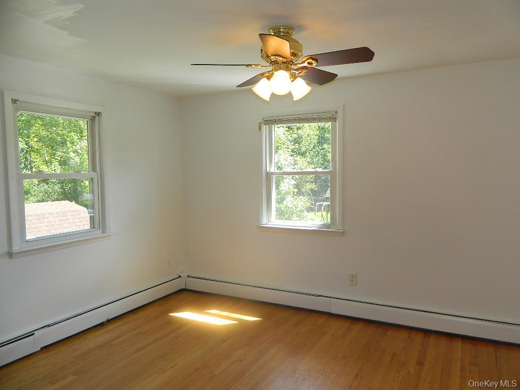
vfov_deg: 54.9
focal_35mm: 25
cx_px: 260
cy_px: 195
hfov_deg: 69.4
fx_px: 376
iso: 80
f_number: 3.1
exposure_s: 1/60
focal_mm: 4.5
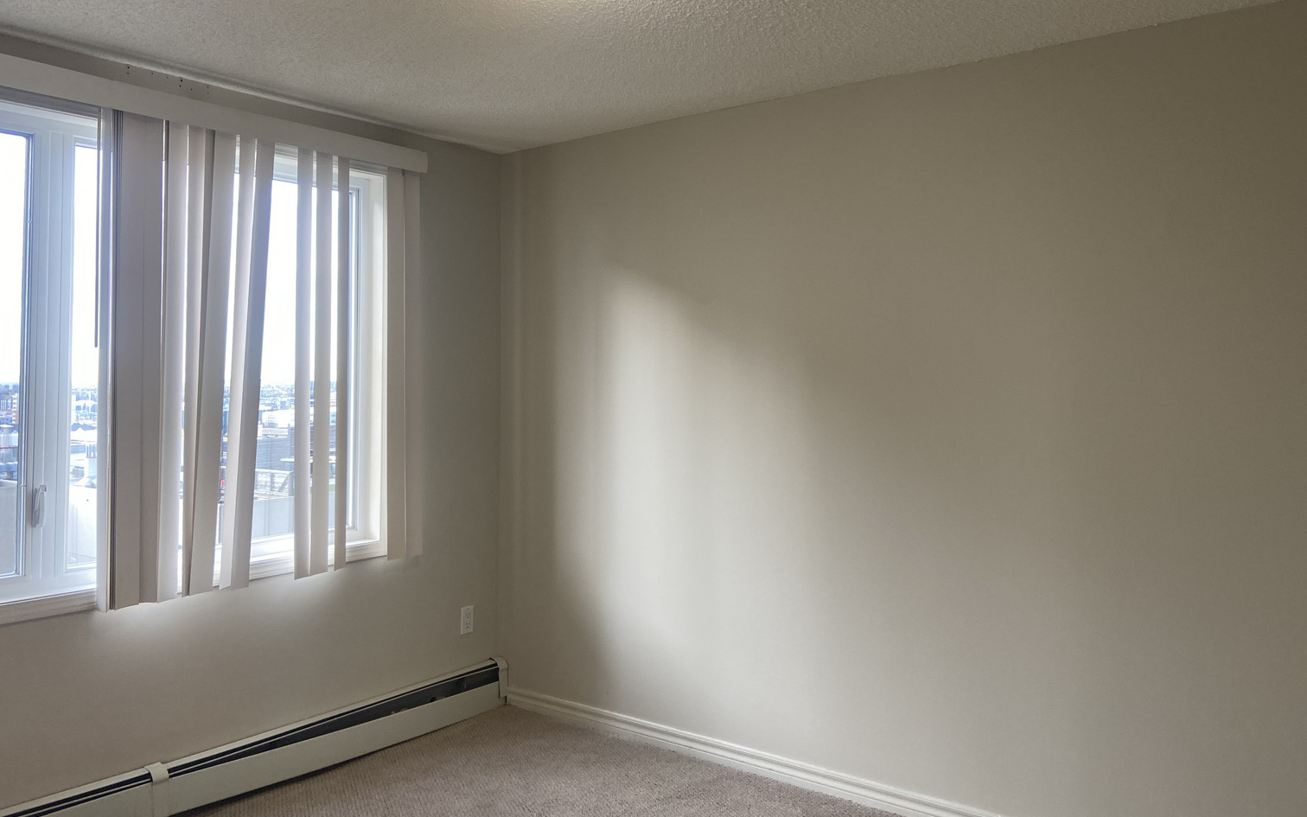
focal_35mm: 28
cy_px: 348
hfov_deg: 66.5
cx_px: 649
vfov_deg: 44.4
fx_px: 997
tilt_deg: +3.0
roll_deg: -0.2
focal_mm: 4.25
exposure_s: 1/120
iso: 64
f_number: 1.8
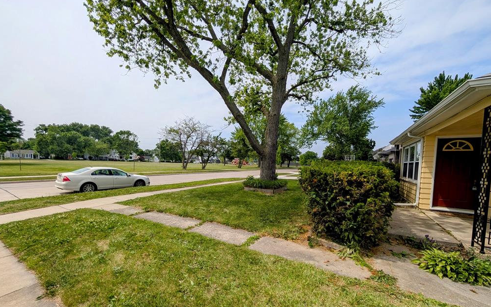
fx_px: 174
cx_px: 246
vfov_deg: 82.4
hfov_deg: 109.3
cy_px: 175
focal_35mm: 13
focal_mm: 2.02
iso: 55
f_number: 1.7
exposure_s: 1/3663
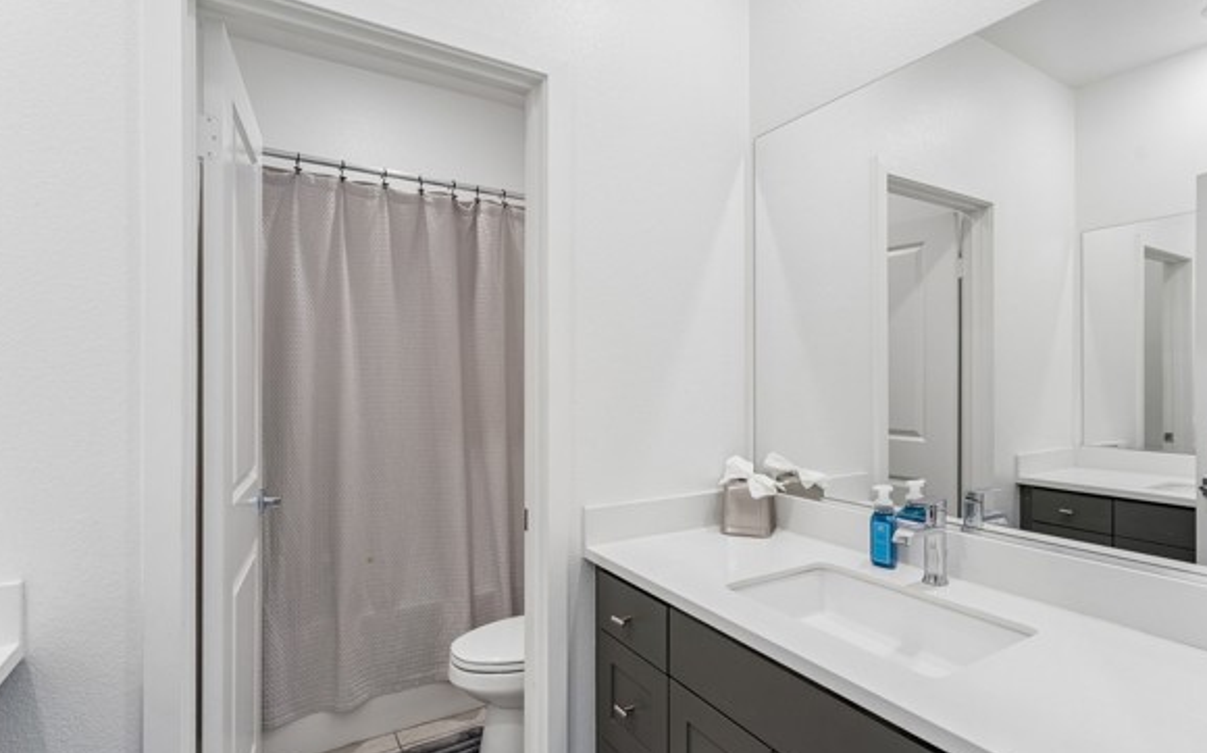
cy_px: 376
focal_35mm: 18
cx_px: 651
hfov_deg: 90.2
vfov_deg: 64.3
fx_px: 599
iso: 400
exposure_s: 1/25
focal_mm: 16.2
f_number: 8
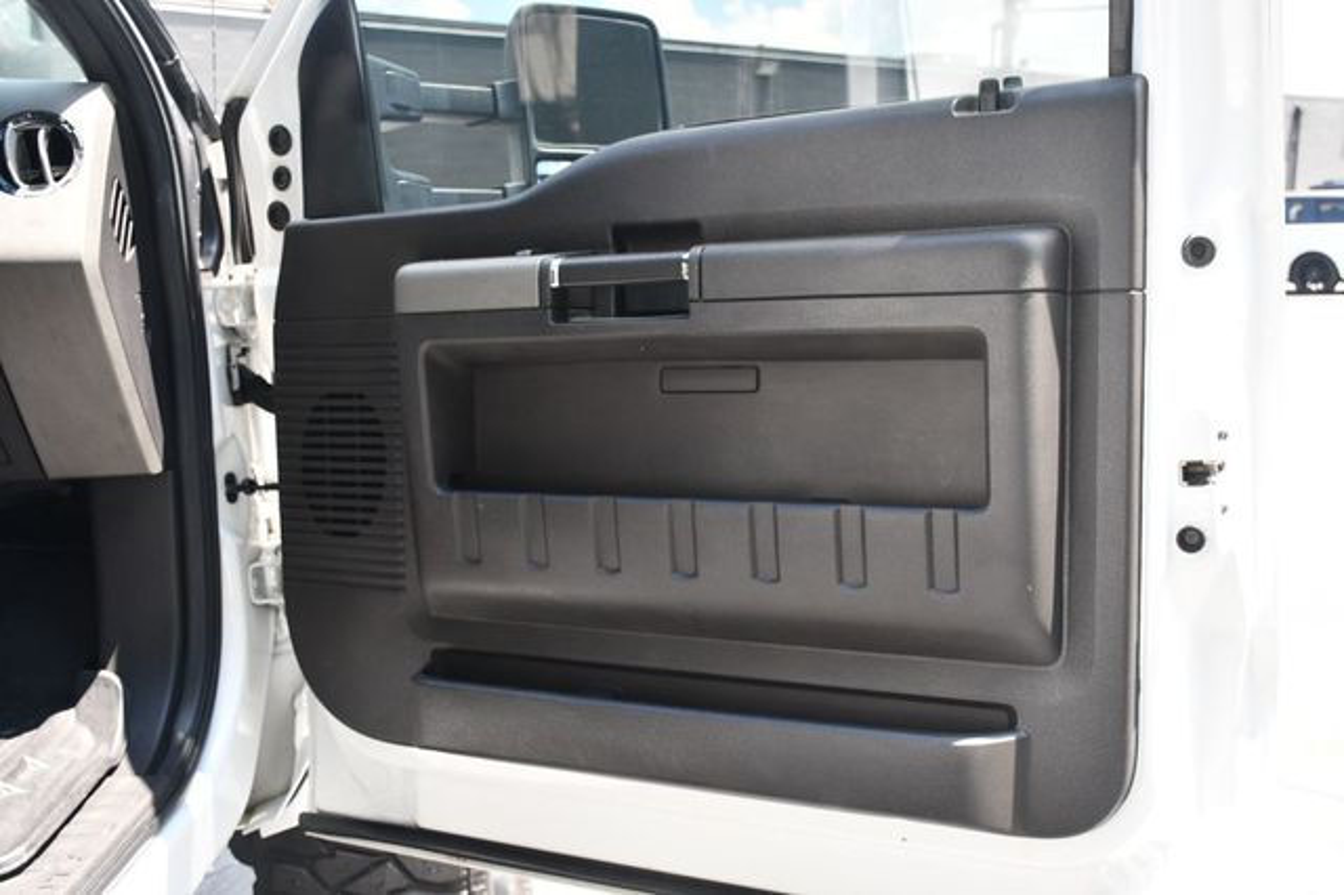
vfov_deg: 36.8
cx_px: 672
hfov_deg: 53.2
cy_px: 448
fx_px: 1343
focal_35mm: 36
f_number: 5.6
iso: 400
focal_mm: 24
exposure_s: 1/250
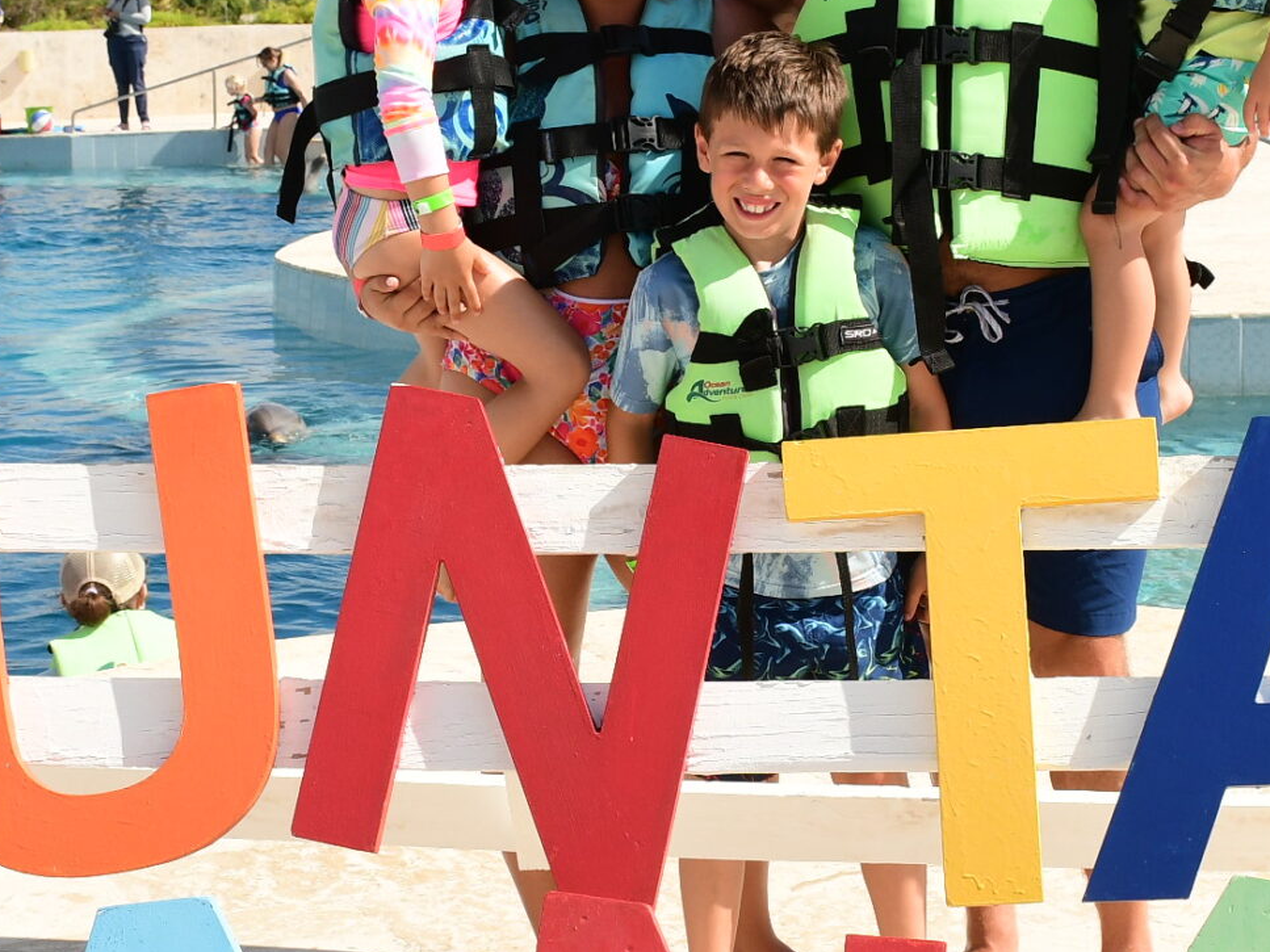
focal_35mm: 84
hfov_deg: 23.3
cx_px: 737
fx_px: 3081
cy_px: 481
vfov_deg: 17.6
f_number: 7.1
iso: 200
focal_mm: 22
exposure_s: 1/640
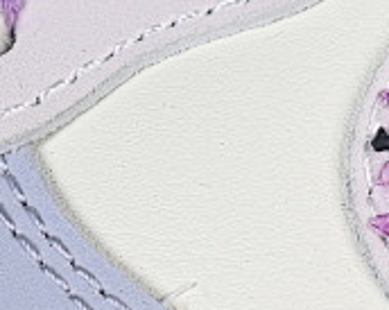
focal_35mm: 443
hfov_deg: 4.3
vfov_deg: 3.5
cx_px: 678
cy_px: 195
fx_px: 5092
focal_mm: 50
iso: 160
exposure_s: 1/80
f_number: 7.1
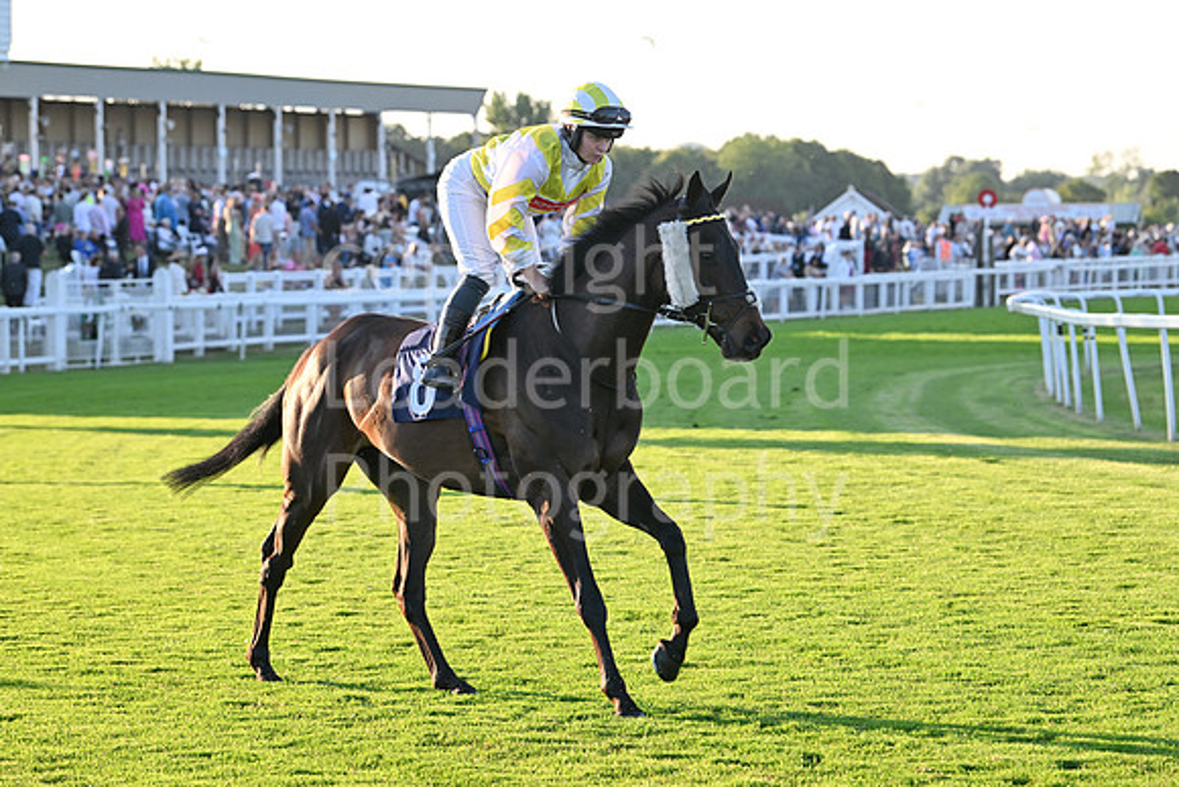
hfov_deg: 15.2
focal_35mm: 135
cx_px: 590
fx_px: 4422
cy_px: 394
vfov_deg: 10.2
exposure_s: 1/1000
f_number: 5.6
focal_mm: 135
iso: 1000
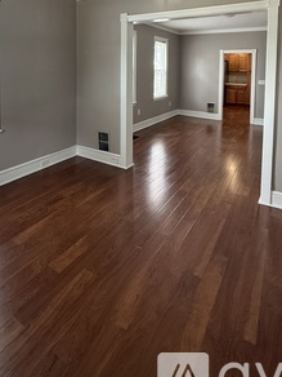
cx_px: 124
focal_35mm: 24
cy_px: 81
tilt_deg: -2.7
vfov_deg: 65.8
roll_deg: -0.6
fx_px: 261
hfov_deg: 56.7
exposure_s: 1/99
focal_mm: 2.22
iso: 320
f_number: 2.2
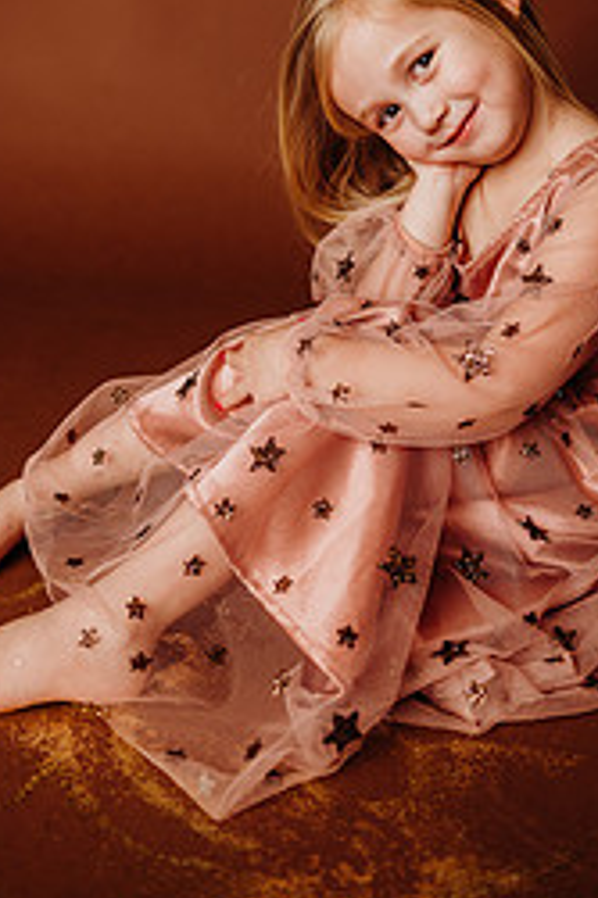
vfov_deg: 42.5
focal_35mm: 43
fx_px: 1073
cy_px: 129
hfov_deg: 31.1
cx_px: 283
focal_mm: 24
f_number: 2.5
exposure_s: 1/160
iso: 100
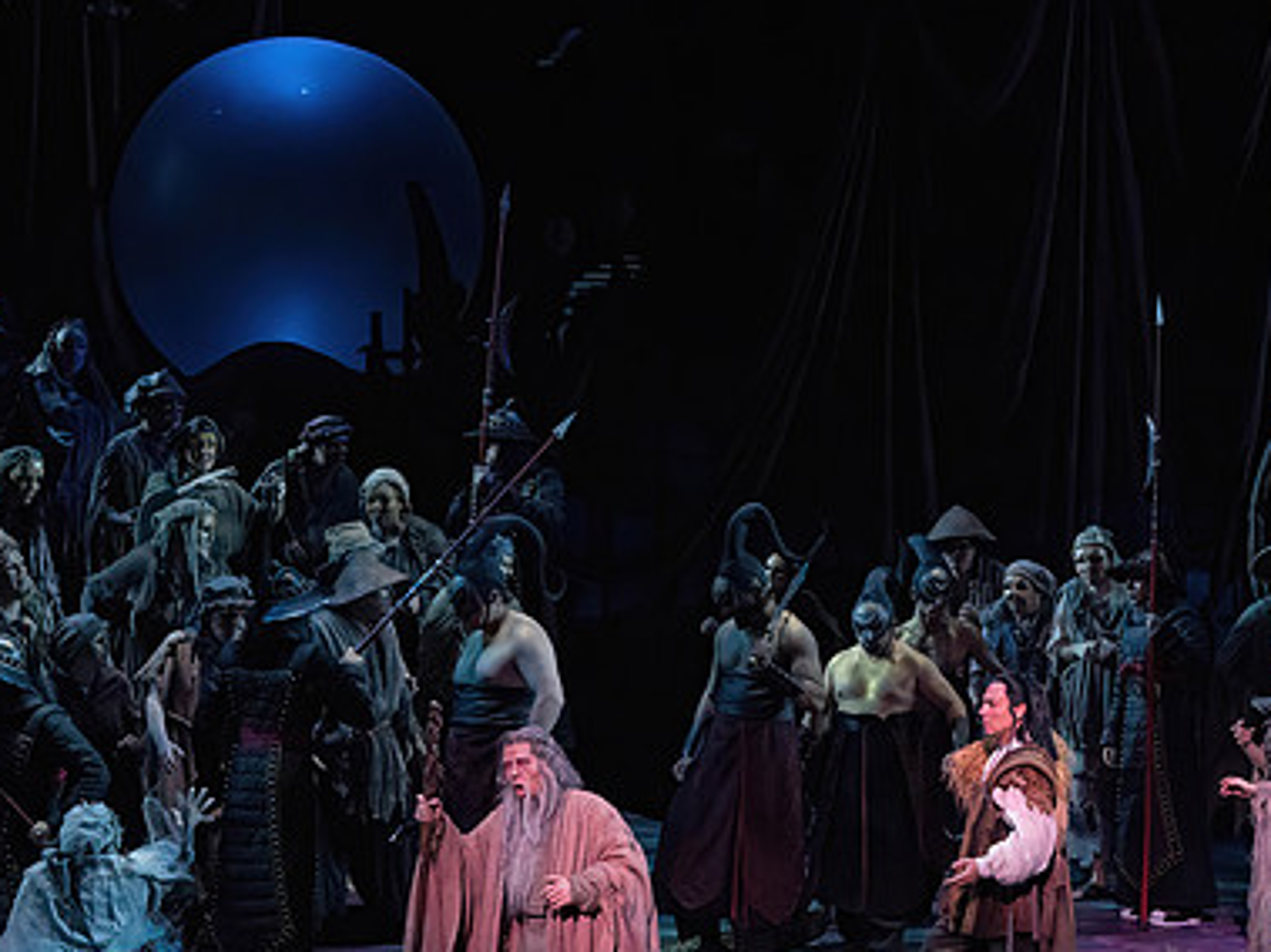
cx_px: 604
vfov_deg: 9.2
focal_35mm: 162
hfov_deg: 12.2
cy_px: 588
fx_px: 5946
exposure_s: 1/320
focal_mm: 110
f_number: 10
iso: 20000
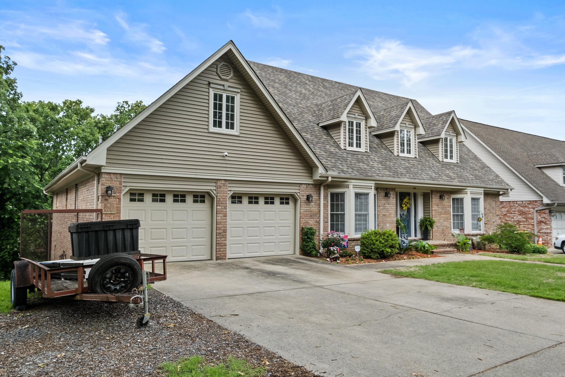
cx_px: 282
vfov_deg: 51.3
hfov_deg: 71.5
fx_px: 392
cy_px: 188
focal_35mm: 25
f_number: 8
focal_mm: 16.6
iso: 400
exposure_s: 1/160
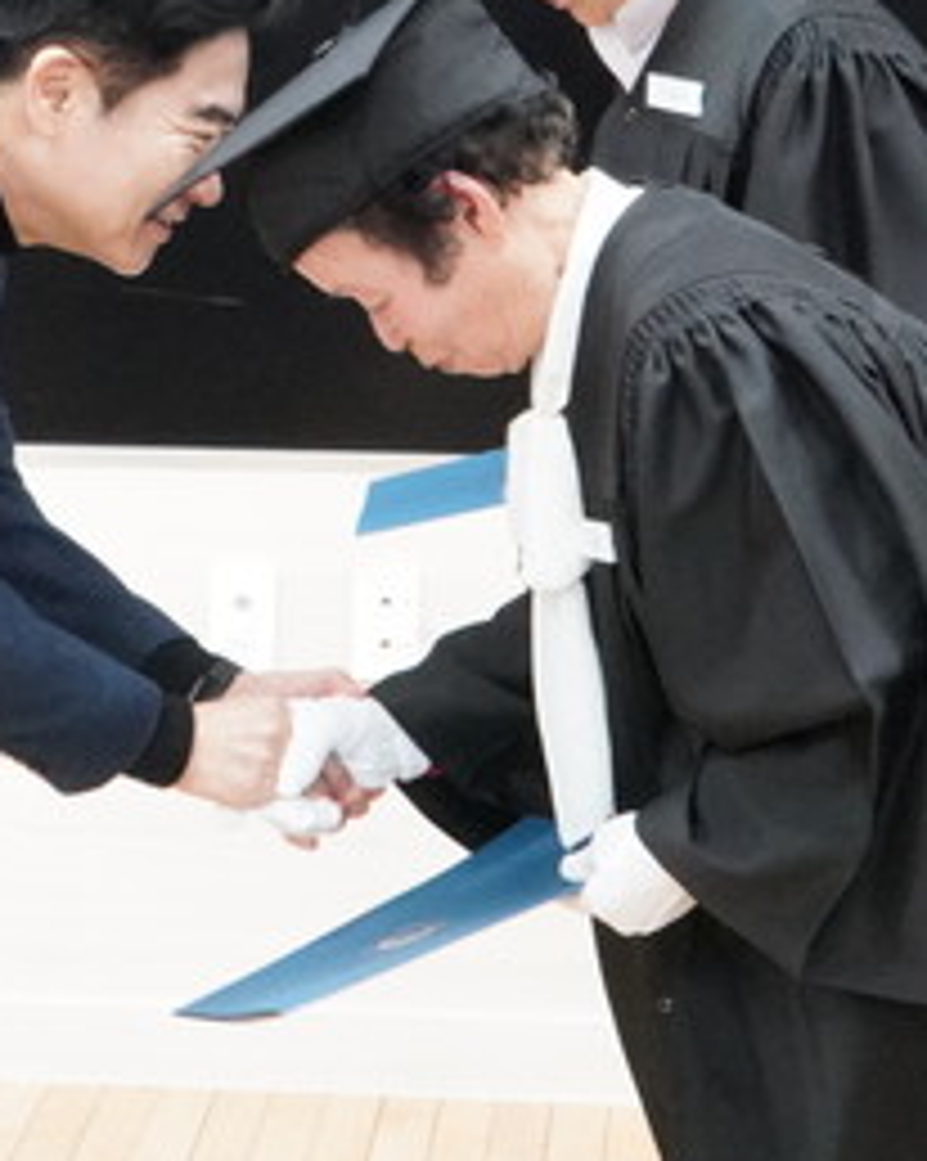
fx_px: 4017
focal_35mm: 117
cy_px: 313
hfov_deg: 13.1
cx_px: 333
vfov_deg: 16.4
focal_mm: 32
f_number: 20
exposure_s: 1/20
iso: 12800
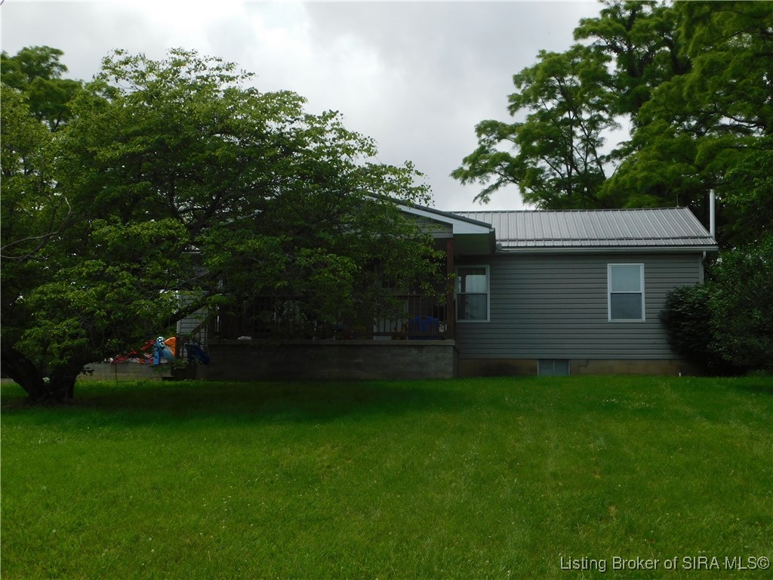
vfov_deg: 32.2
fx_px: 1005
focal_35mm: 45
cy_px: 290
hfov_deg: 42.1
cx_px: 386
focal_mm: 8
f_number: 3.7
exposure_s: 1/1250
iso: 125
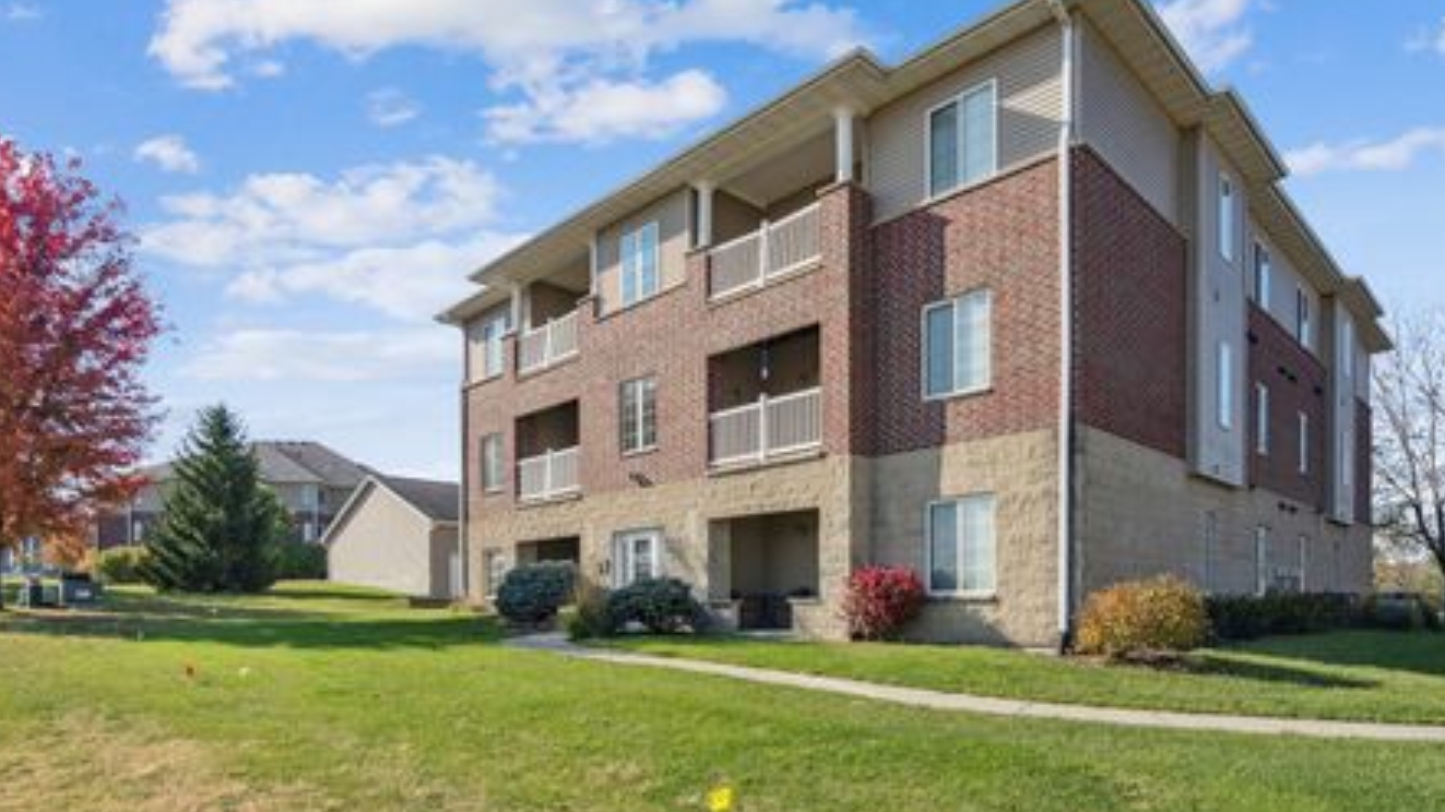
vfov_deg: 58.1
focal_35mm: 19
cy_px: 349
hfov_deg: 89.6
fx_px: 728
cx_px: 727
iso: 400
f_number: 6.3
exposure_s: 1/2000
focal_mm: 16
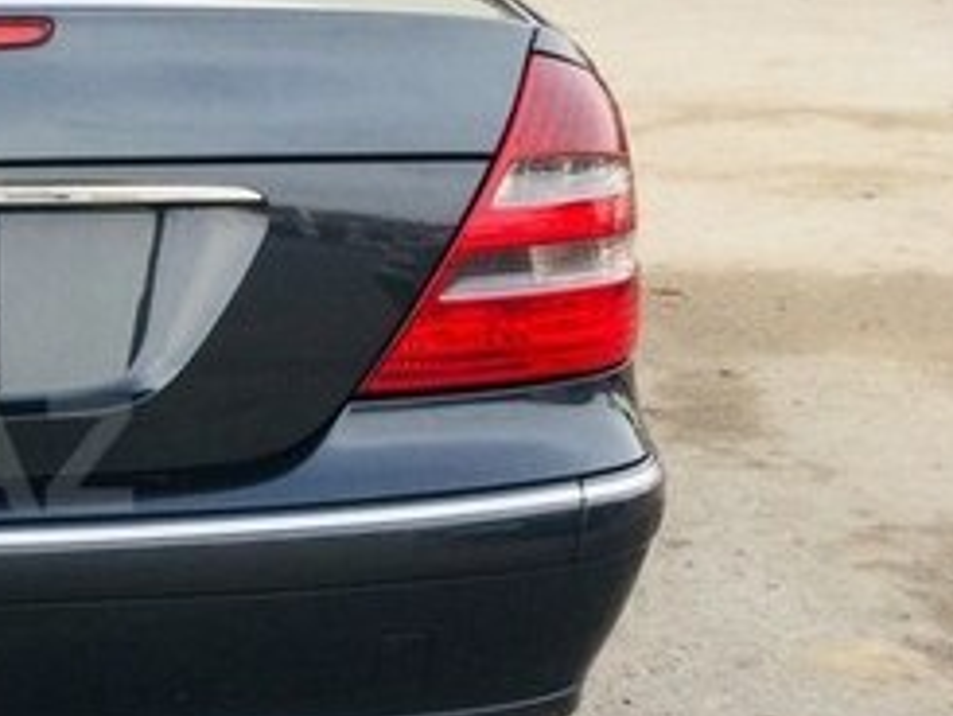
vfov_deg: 18.9
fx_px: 2148
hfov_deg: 22.5
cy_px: 453
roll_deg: +2.4
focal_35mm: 78
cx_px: -265
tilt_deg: -17.5
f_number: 2.2
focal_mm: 4.15
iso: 32
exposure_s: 1/578
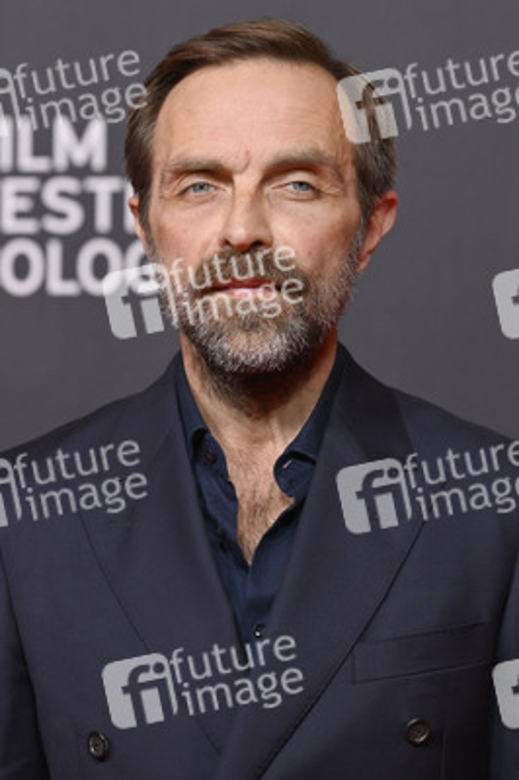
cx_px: 260
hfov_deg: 9.8
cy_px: 390
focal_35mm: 140
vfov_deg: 14.7
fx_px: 3033
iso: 1250
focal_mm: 140
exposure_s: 1/320
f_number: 5
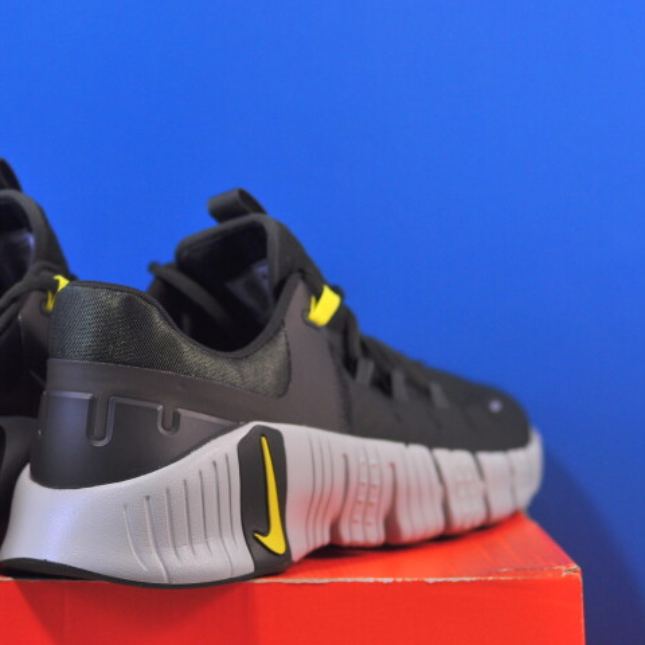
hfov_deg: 16.3
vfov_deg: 16.4
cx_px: 125
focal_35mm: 106
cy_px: 298
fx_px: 2235
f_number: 2.8
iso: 250
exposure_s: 1/320
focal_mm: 50
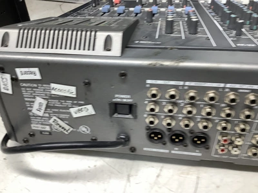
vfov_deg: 45.4
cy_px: 96
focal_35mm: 31
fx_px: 231
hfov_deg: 58.4
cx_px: 129
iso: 64
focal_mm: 3.3
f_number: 2.4
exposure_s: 1/60
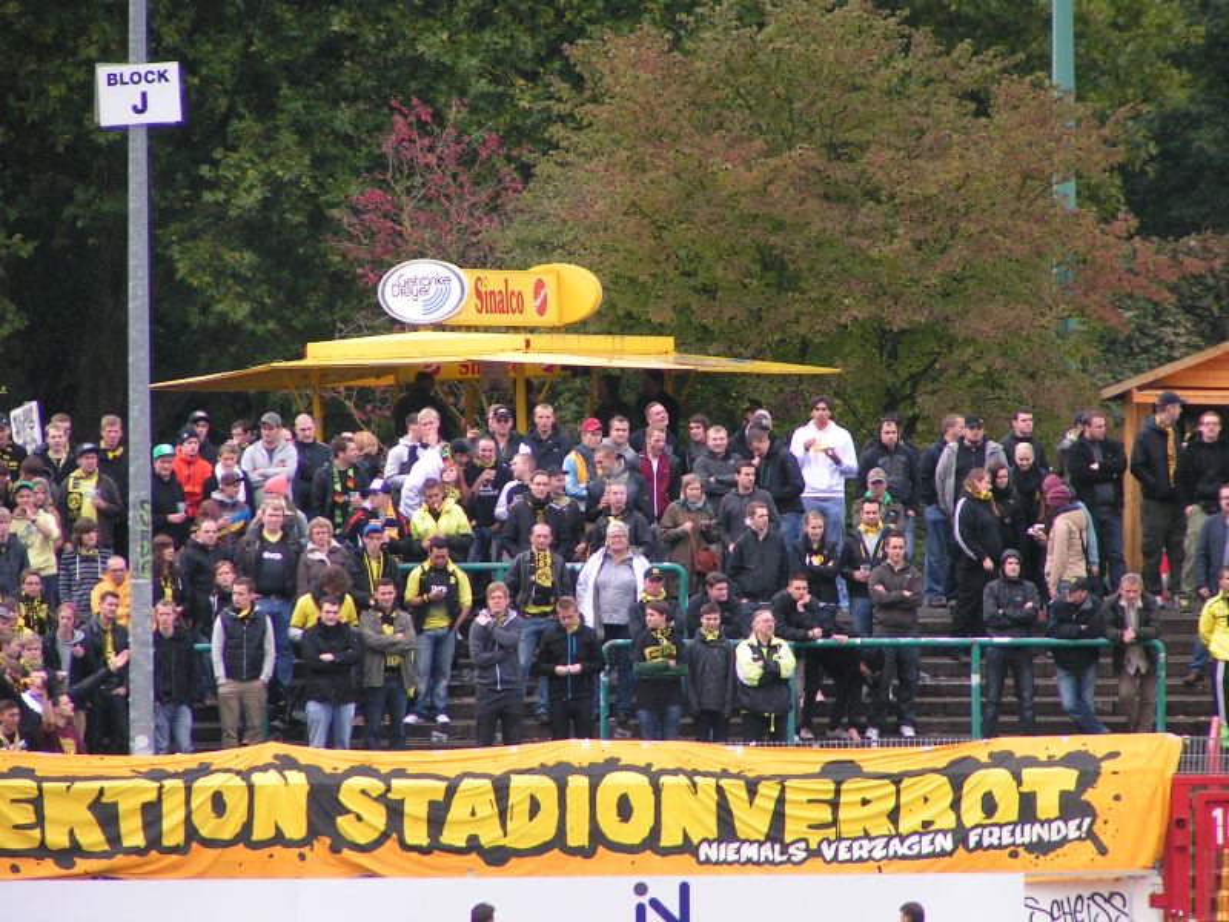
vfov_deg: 4.4
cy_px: 461
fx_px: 12071
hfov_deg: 5.8
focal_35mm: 340
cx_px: 614
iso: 100
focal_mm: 52
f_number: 3.5
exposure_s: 1/400
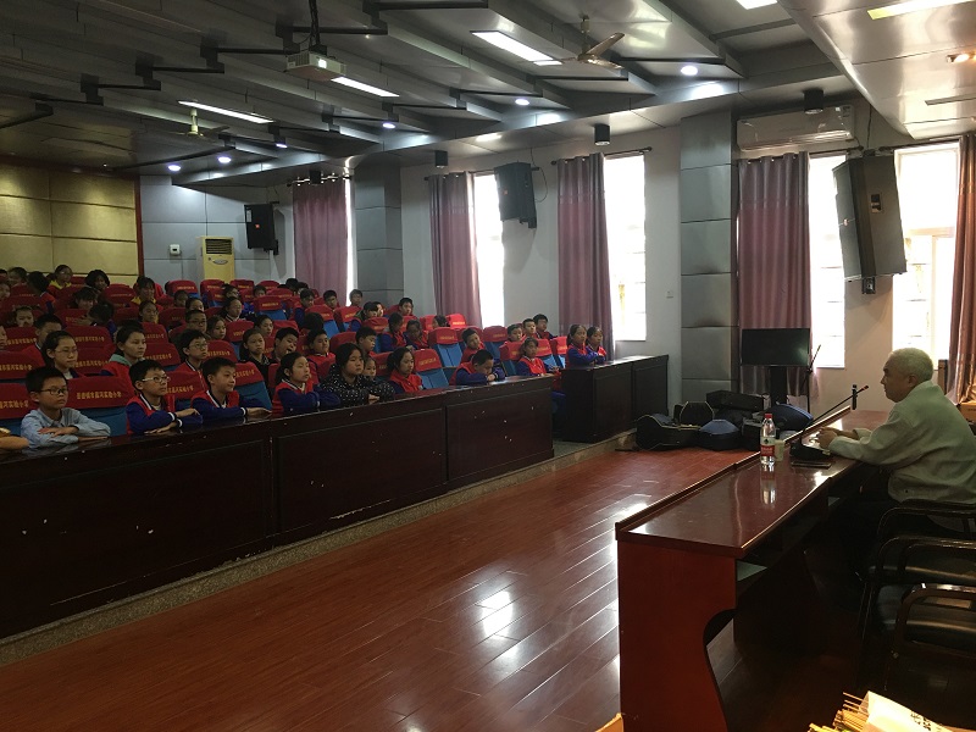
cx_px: 488
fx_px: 818
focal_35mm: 29
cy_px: 366
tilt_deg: -2.5
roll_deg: +1.3
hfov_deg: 61.7
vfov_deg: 48.2
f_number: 2.2
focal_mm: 4.15
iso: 64
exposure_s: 1/17
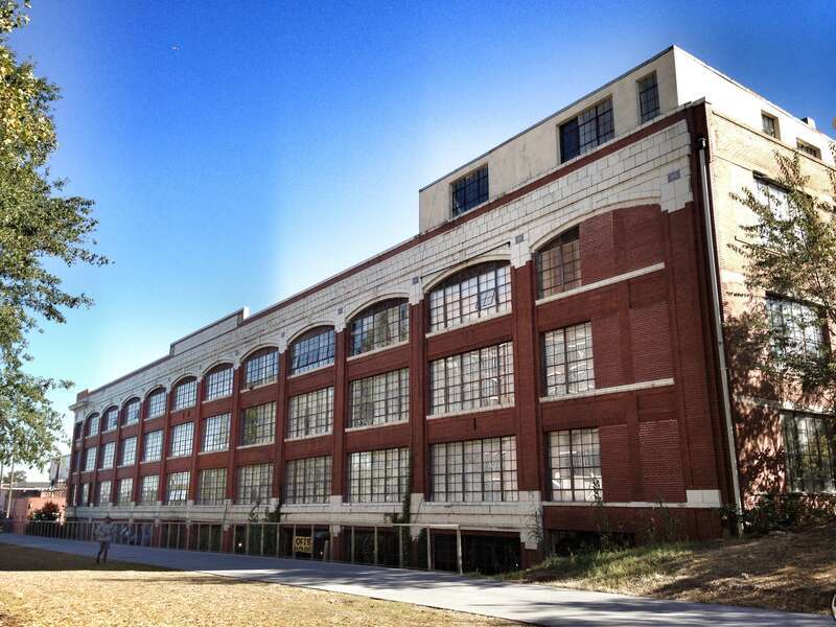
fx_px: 797
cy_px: 314
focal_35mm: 33
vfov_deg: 42.9
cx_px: 418
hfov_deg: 55.4
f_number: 2.4
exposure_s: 1/577
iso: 50
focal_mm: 4.13
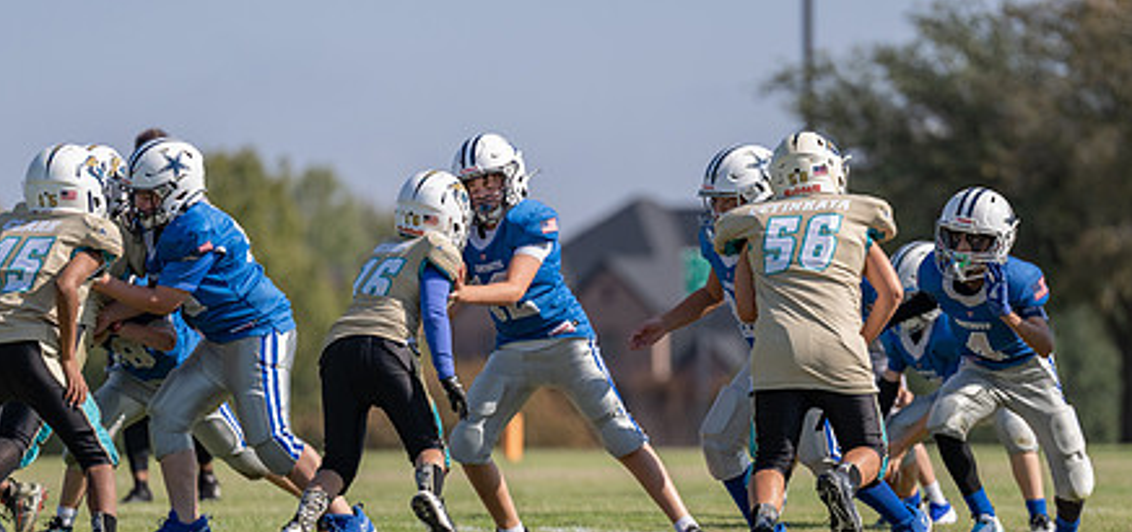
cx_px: 630
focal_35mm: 332
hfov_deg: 6.7
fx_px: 9598
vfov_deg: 3.2
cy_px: 413
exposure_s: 1/2500
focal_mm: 200
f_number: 2.8
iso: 160
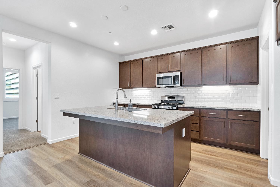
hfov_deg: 95.0
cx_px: 140
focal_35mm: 16
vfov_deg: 72.1
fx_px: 128
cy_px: 94
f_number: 8
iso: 320
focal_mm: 11
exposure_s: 1/13
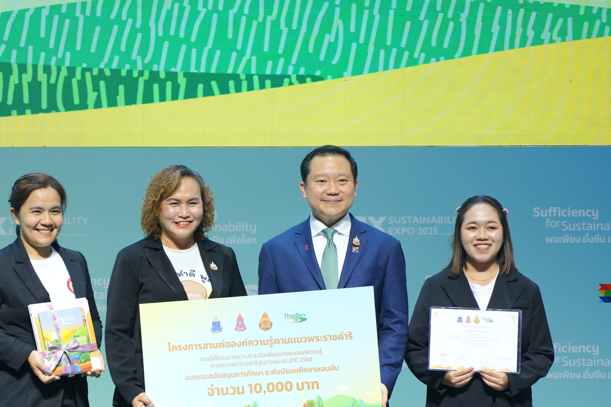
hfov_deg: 7.0
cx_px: 192
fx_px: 5024
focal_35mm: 296
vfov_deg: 4.6
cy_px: 257
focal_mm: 200
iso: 1600
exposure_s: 1/320
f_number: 4
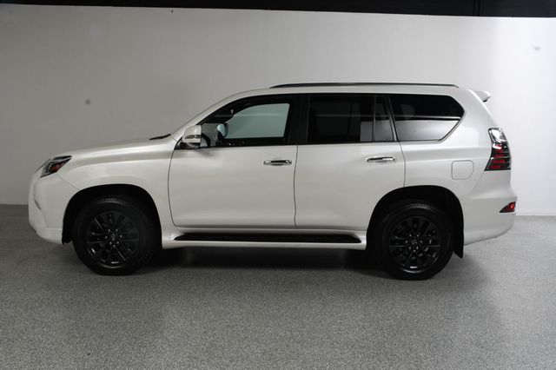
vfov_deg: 39.9
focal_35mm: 33
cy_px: 185
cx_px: 278
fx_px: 509
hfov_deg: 57.2
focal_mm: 22
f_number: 13
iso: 100
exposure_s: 1/160
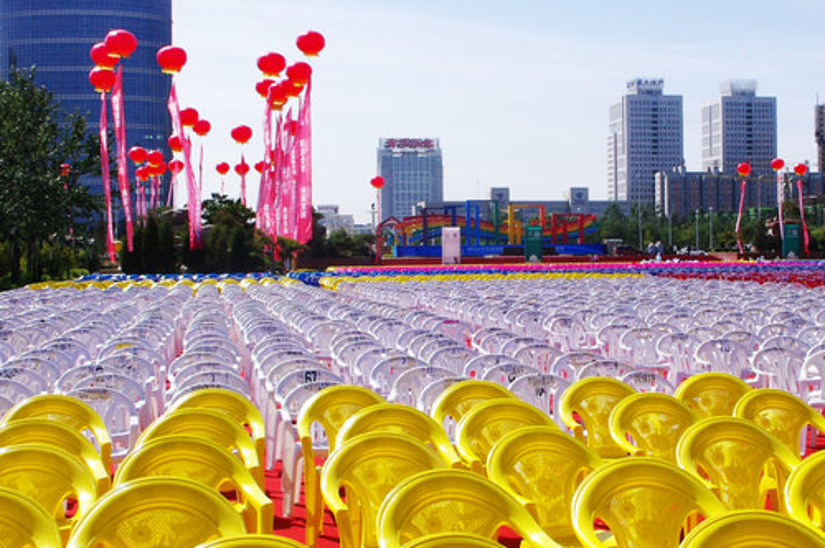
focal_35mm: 54
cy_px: 259
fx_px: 1236
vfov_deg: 25.0
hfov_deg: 36.8
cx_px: 495
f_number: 11
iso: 400
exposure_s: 1/500
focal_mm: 18
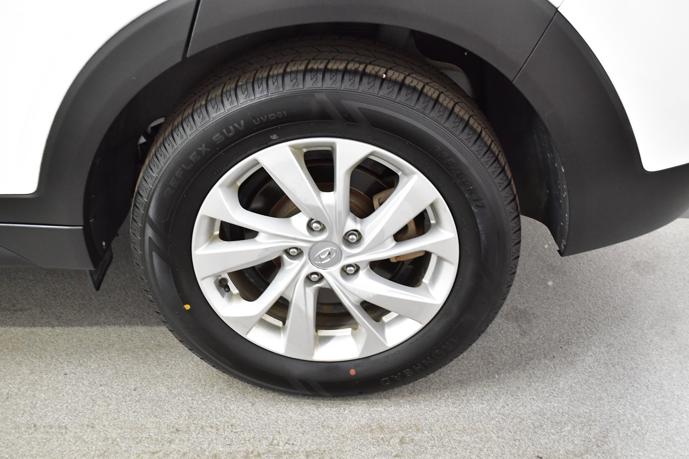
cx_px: 344
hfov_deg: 43.6
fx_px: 861
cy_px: 230
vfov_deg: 29.9
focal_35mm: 45
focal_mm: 30
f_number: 5.6
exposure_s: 1/40
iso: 2800
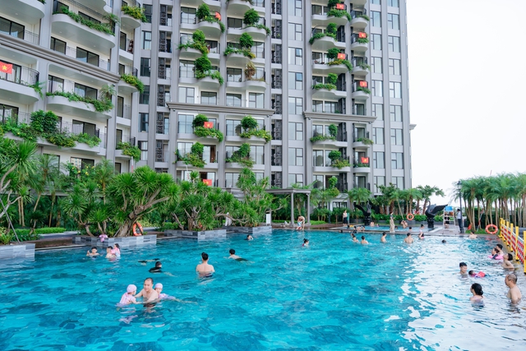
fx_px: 367
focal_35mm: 25
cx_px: 263
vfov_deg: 51.1
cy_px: 176
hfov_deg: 71.3
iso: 200
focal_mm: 25.1
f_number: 6.3
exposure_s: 1/200
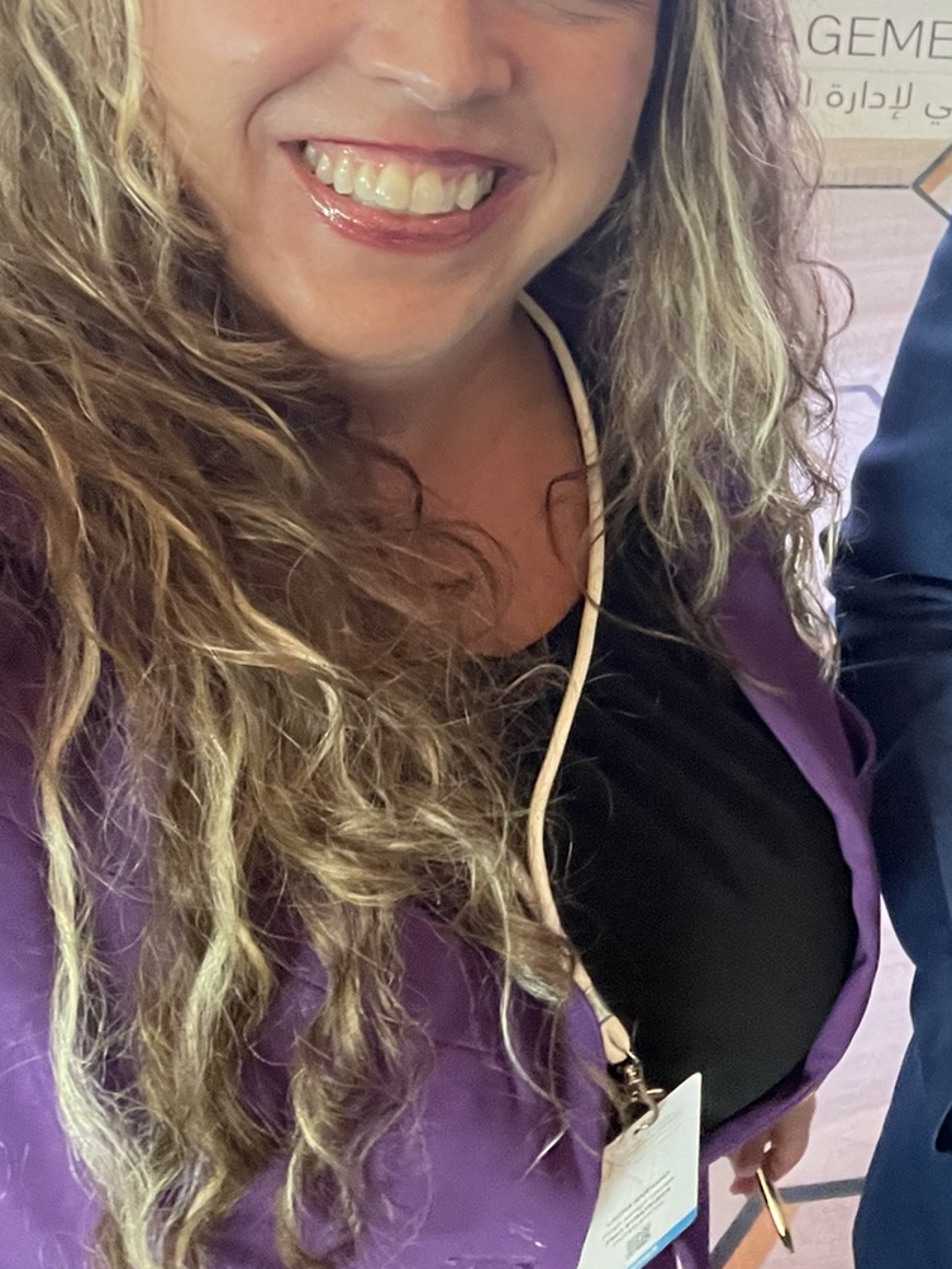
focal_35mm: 47
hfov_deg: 25.7
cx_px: 1293
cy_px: 320
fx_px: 1723
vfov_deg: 39.4
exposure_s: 1/33
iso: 400
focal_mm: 2.71
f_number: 2.2
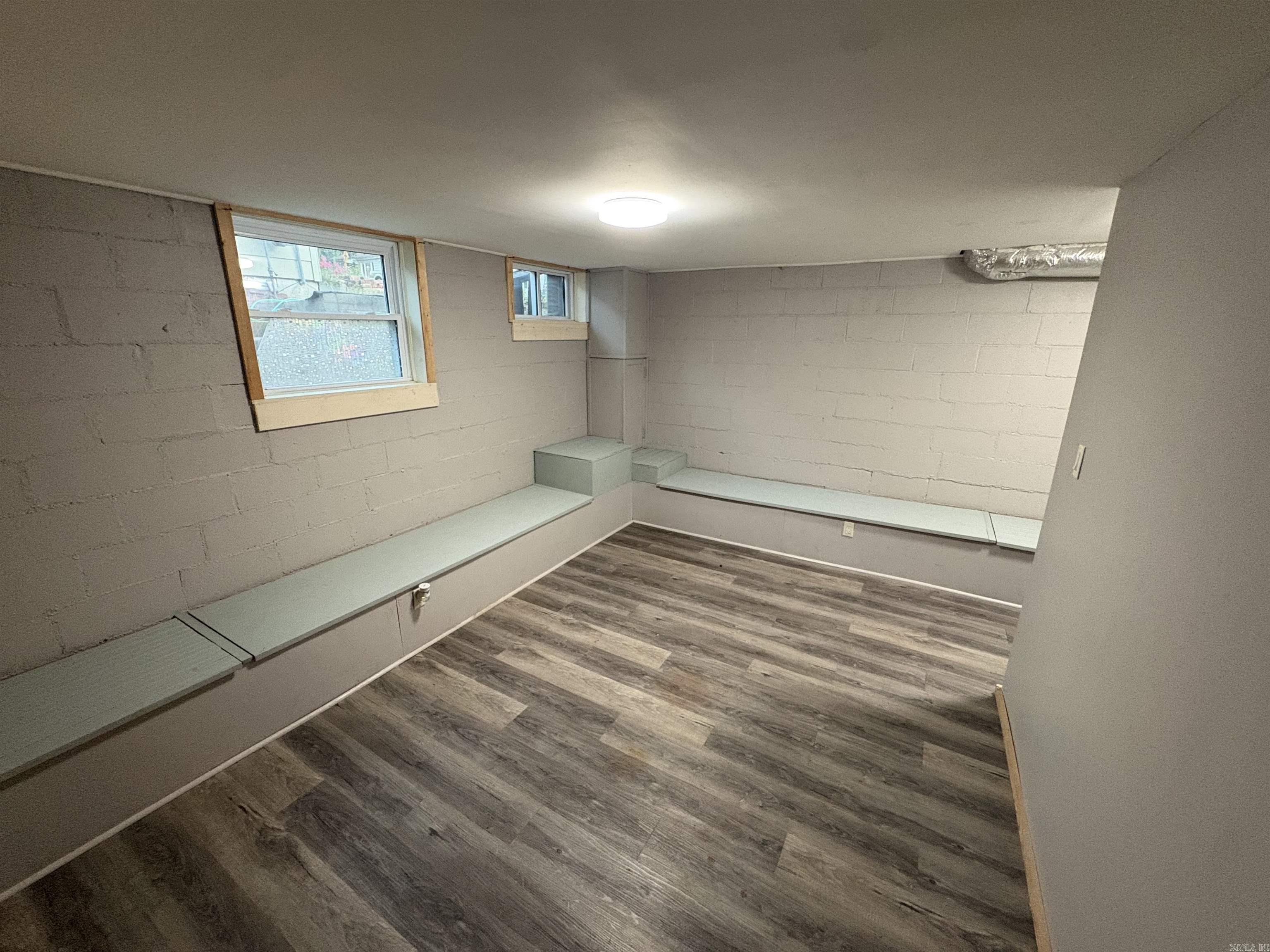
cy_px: 476
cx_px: 635
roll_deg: +0.4
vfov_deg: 85.7
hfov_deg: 102.1
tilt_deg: -11.6
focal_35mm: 14
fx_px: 514
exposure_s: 1/60
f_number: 2.2
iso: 500
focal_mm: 2.22
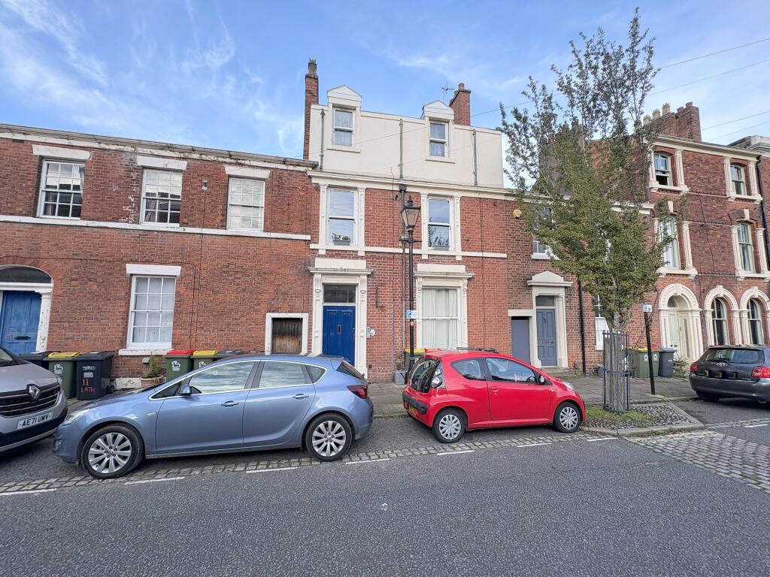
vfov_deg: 85.7
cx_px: 385
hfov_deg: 102.1
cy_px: 288
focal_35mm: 14
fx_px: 311
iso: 40
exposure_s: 1/196
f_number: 2.2
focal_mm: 2.22
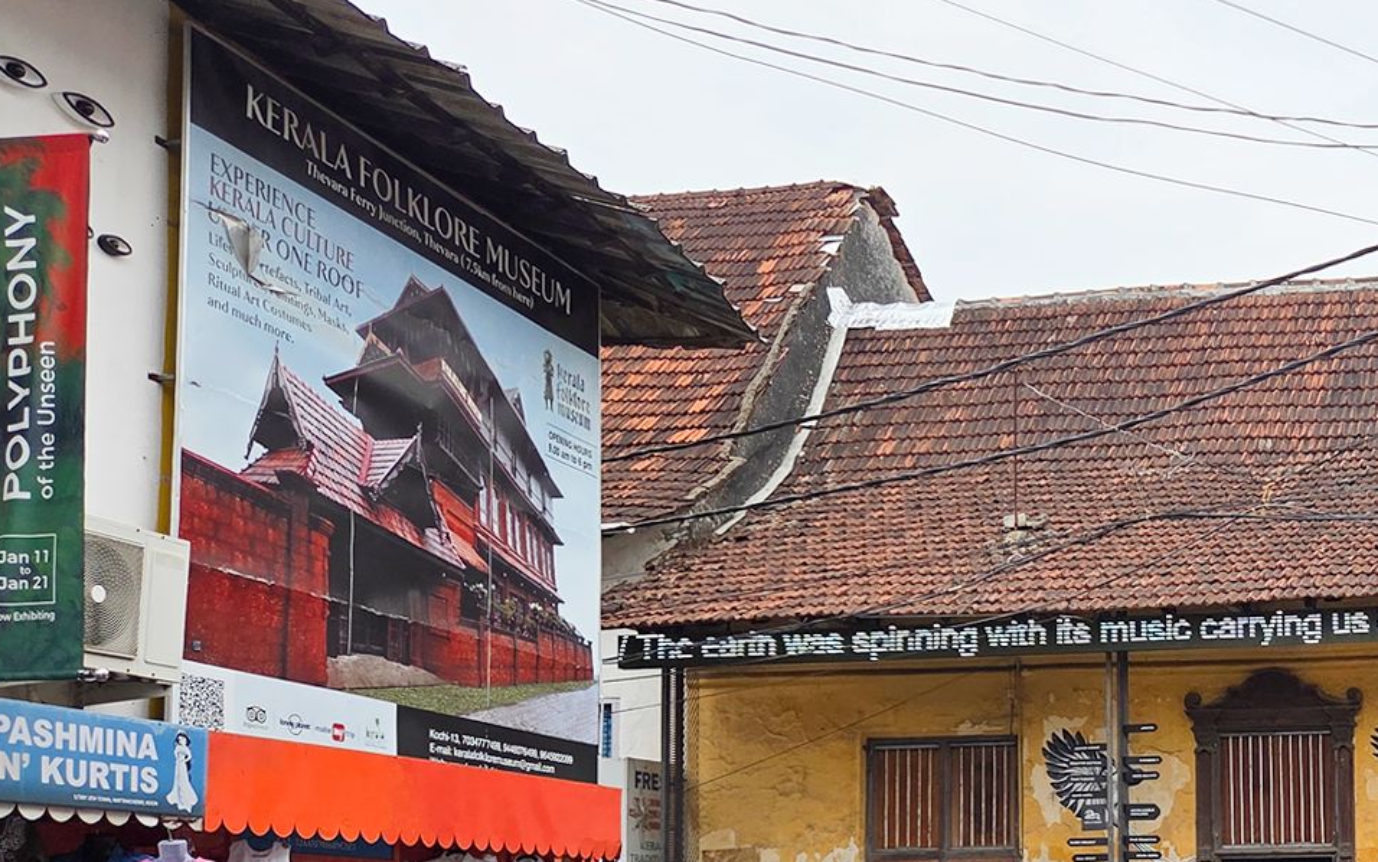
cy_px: 823
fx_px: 1916
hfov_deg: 35.9
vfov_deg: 24.4
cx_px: 1356
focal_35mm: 51
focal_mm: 5.4
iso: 80
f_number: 1.8
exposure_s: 1/2352
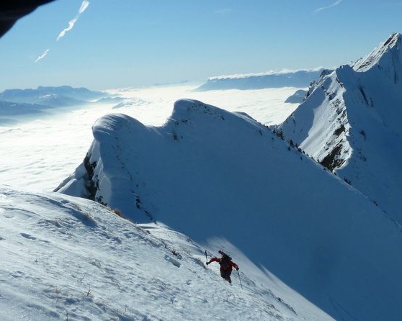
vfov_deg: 42.0
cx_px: 255
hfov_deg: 50.9
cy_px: 189
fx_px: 416
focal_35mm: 35
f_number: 5.6
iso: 80
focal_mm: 4.1
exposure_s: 1/800
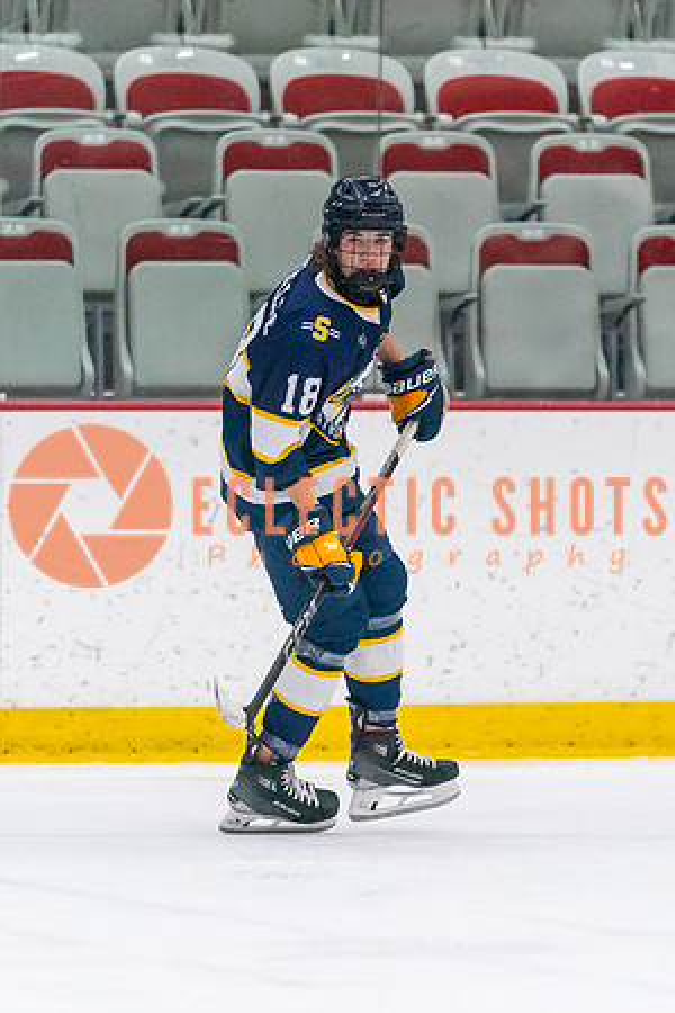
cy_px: 475
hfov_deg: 4.0
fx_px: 9761
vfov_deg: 5.9
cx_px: 337
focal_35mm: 347
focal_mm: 200
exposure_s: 1/1600
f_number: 2.8
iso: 4000
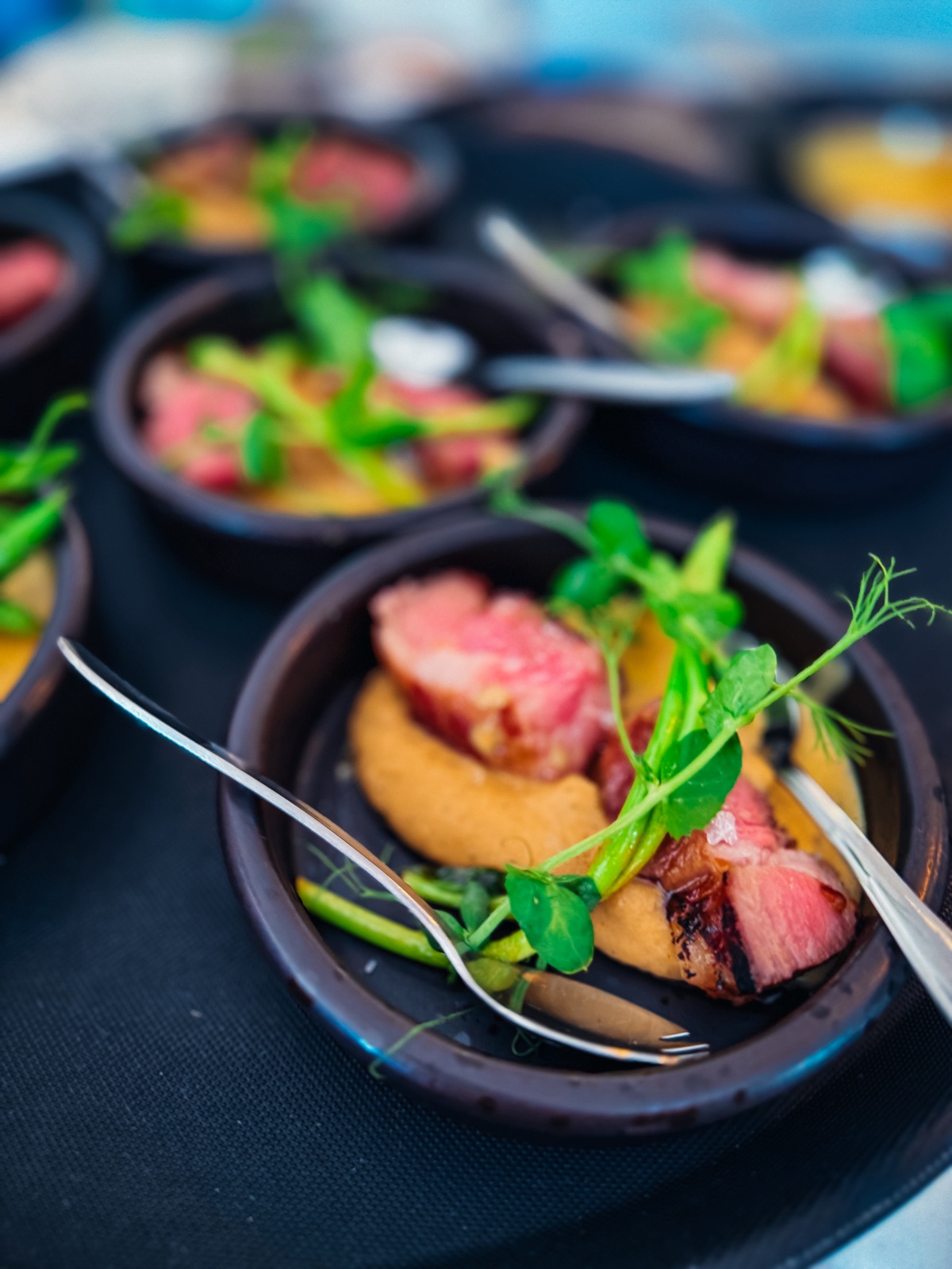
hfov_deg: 56.8
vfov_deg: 71.6
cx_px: 476
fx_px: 880
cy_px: 634
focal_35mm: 24
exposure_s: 1/60
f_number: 1.8
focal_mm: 6.76
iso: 200
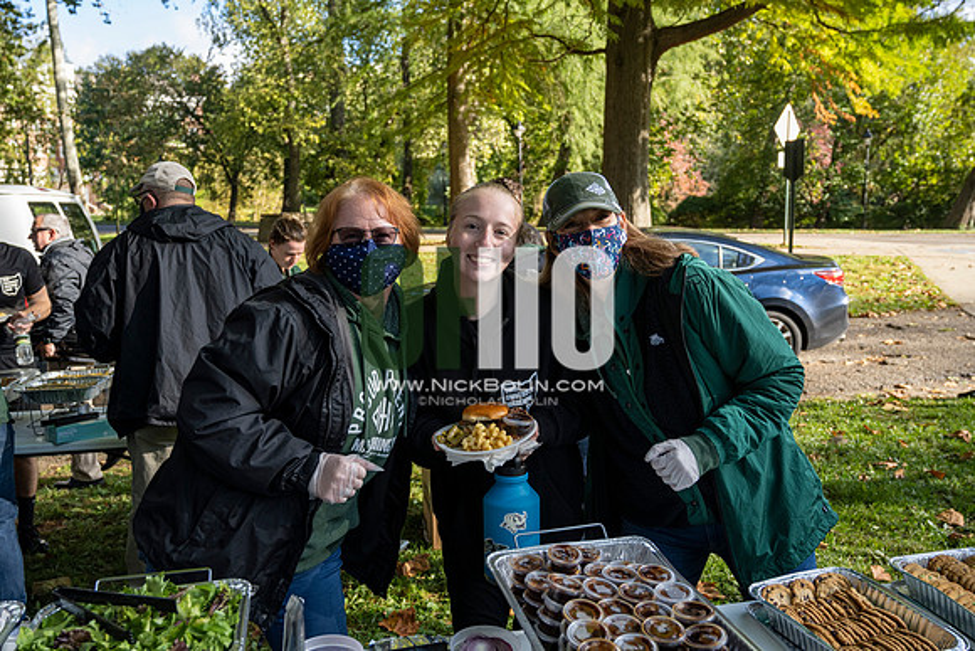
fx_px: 813
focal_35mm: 30
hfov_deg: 61.9
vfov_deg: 43.6
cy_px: 326
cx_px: 488
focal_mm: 30
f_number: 4
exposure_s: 1/500
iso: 320
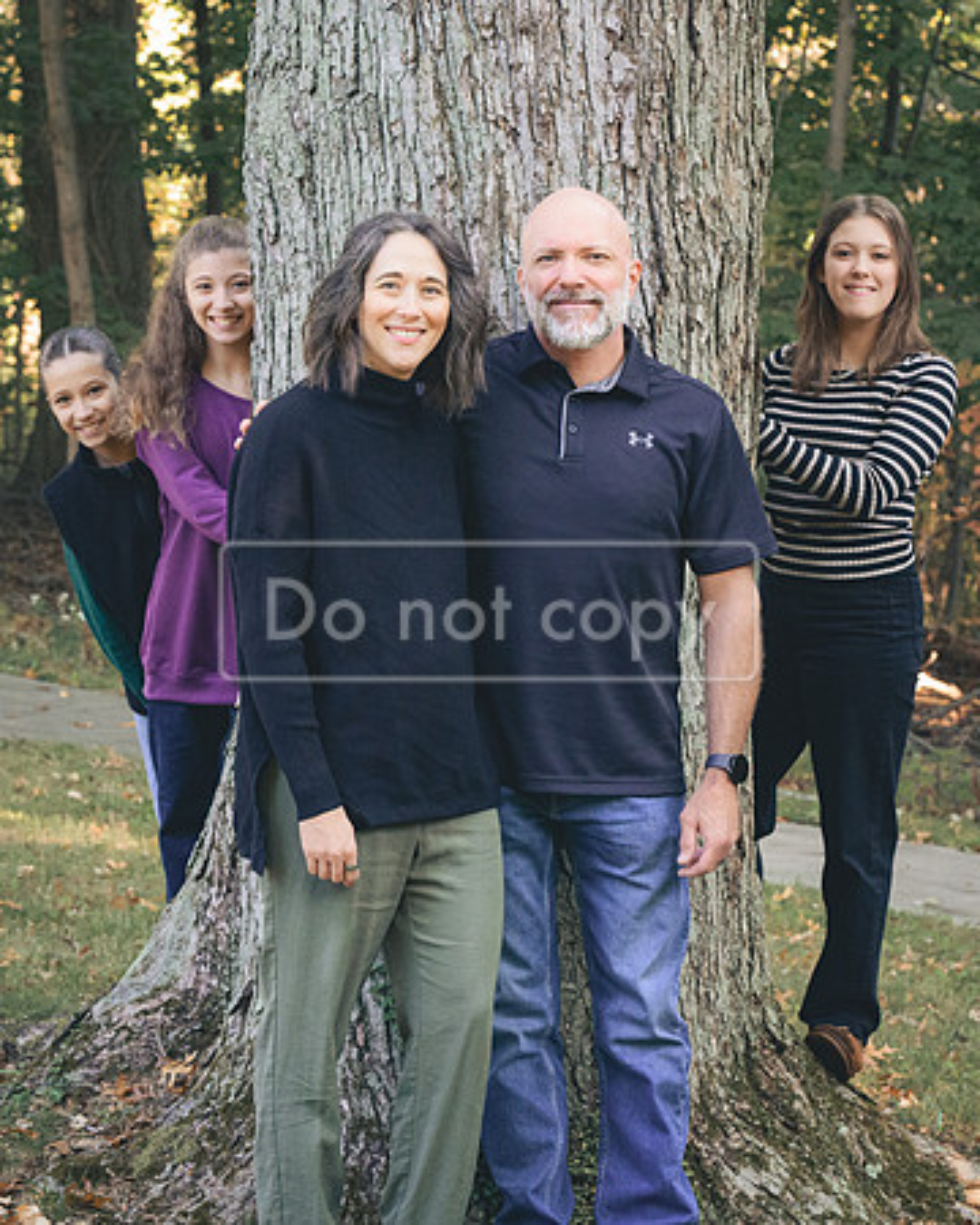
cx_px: 570
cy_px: 611
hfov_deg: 15.4
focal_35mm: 100
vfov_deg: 19.1
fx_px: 3633
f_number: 6.3
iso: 6400
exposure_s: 1/250
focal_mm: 70
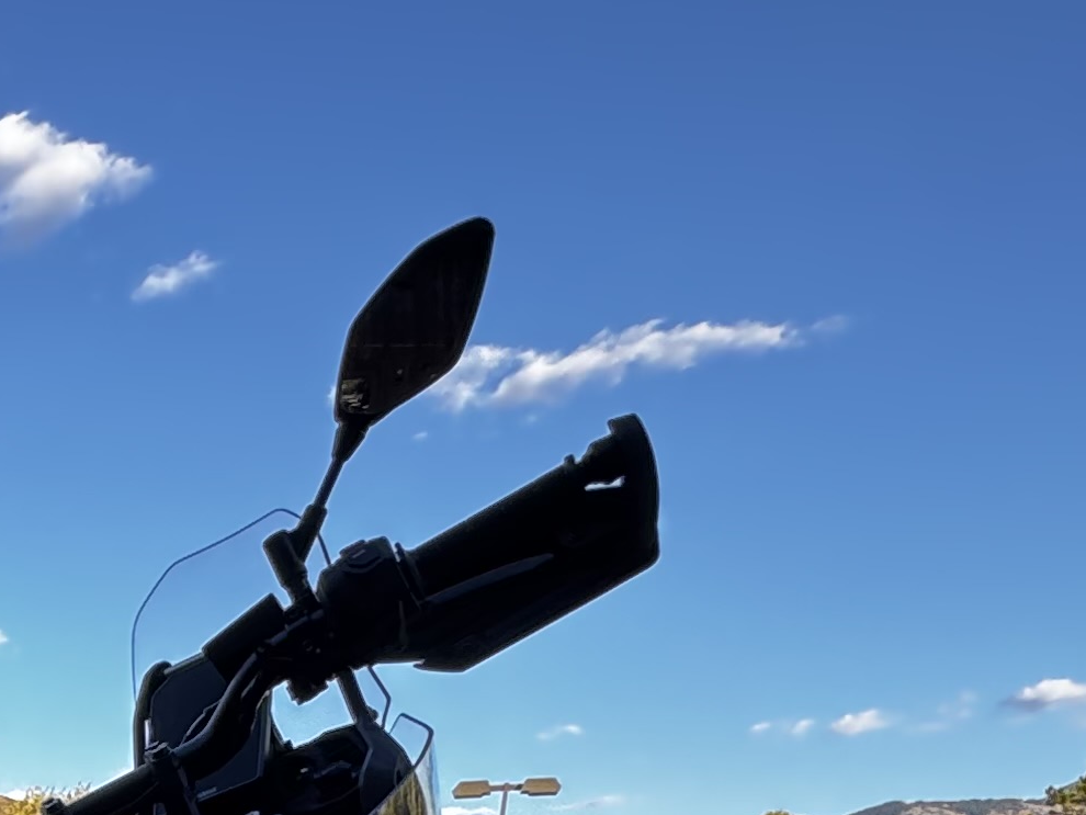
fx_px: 1789
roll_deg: -1.4
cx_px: -573
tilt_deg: -14.5
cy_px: 1356
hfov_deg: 25.1
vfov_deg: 20.3
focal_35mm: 57
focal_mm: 2.22
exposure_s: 1/111
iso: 40
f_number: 2.2
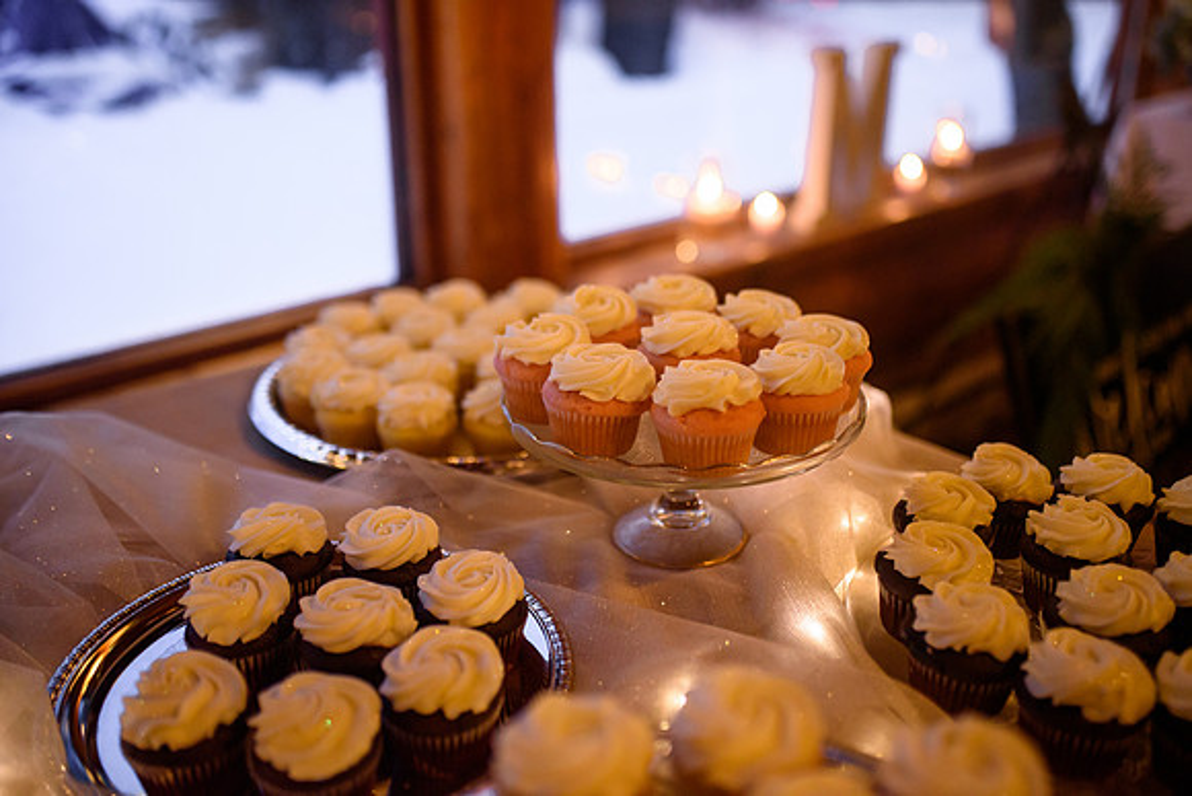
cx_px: 596
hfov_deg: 54.4
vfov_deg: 37.9
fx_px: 1159
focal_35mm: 35
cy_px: 398
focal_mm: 35
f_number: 1.8
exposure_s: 1/250
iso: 2000
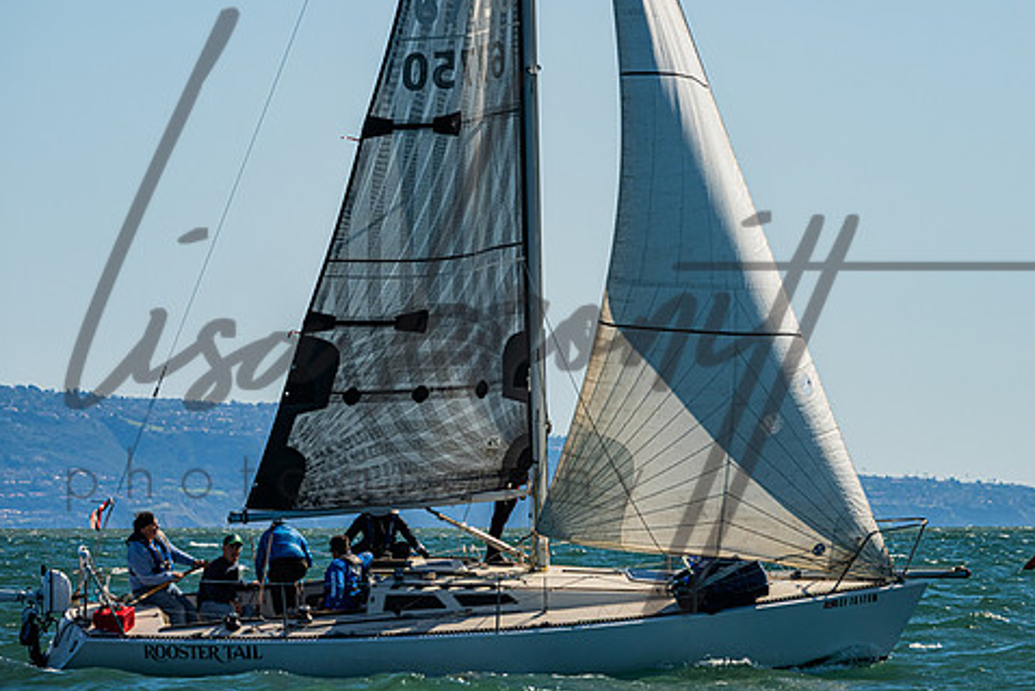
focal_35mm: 308
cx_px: 548
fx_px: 8857
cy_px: 293
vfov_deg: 4.5
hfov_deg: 6.7
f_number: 8
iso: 400
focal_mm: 240
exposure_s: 1/3200
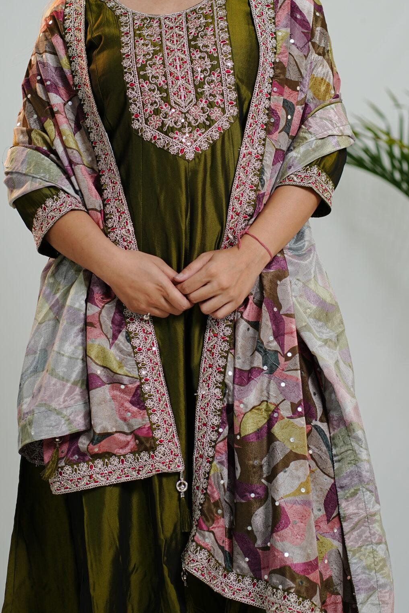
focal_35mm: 143
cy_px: 235
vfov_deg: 14.3
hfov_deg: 9.6
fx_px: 2436
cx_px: 189
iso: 250
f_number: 2.5
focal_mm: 85
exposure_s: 1/160
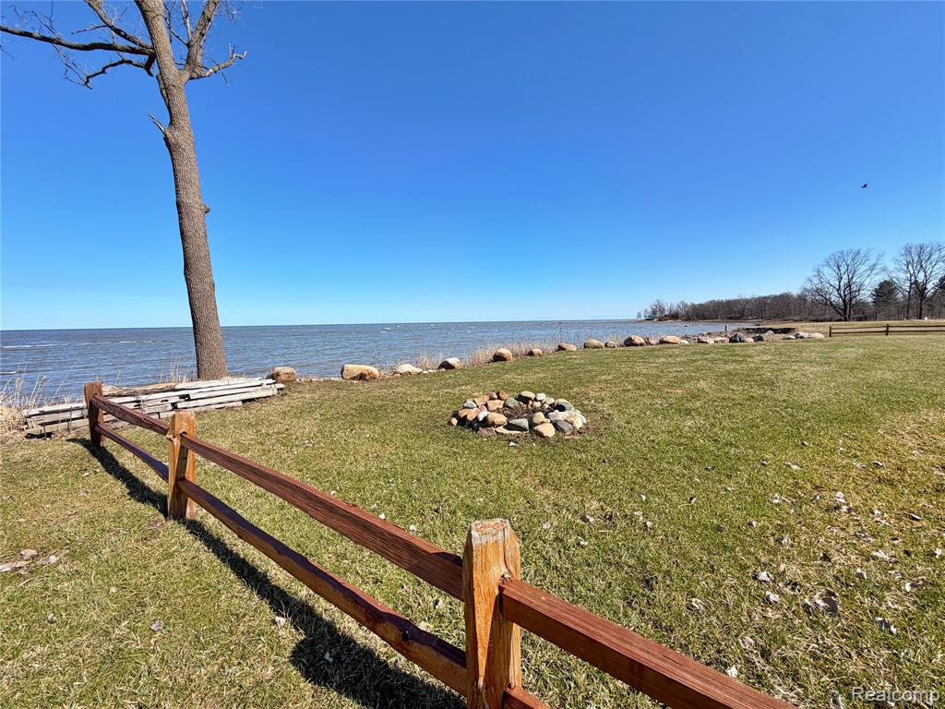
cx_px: 472
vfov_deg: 85.7
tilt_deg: -6.0
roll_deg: +0.6
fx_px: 382
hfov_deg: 102.1
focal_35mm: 14
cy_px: 354
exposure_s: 1/876
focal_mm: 2.22
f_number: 2.2
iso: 20
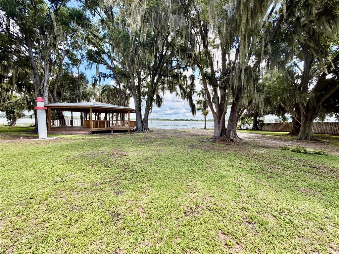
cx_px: 170
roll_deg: -0.4
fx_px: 137
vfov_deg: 85.7
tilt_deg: -1.2
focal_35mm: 14
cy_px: 127
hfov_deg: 102.1
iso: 64
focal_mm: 2.22
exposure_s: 1/498
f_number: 2.2
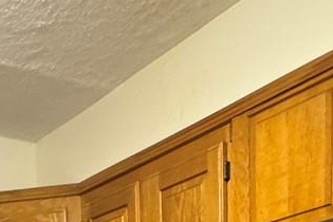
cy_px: 512
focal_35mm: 74
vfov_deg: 13.8
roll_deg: +2.6
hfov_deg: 27.1
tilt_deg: -10.3
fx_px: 684
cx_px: 92
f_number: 2.2
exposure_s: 1/60
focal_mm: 2.22
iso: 1000
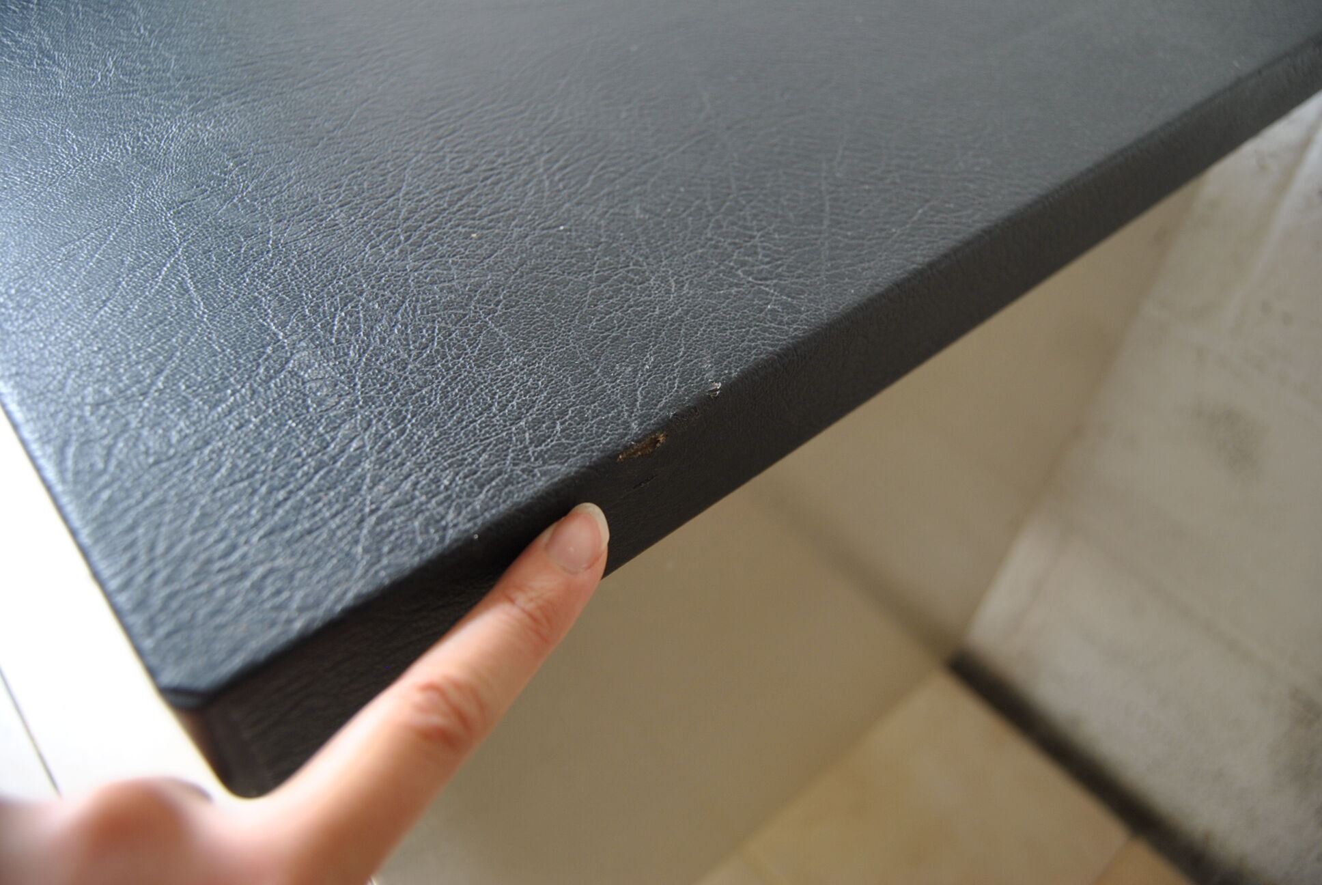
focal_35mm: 27
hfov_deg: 67.3
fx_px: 993
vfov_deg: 48.0
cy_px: 442
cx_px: 661
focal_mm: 18
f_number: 3.5
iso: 200
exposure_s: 1/30
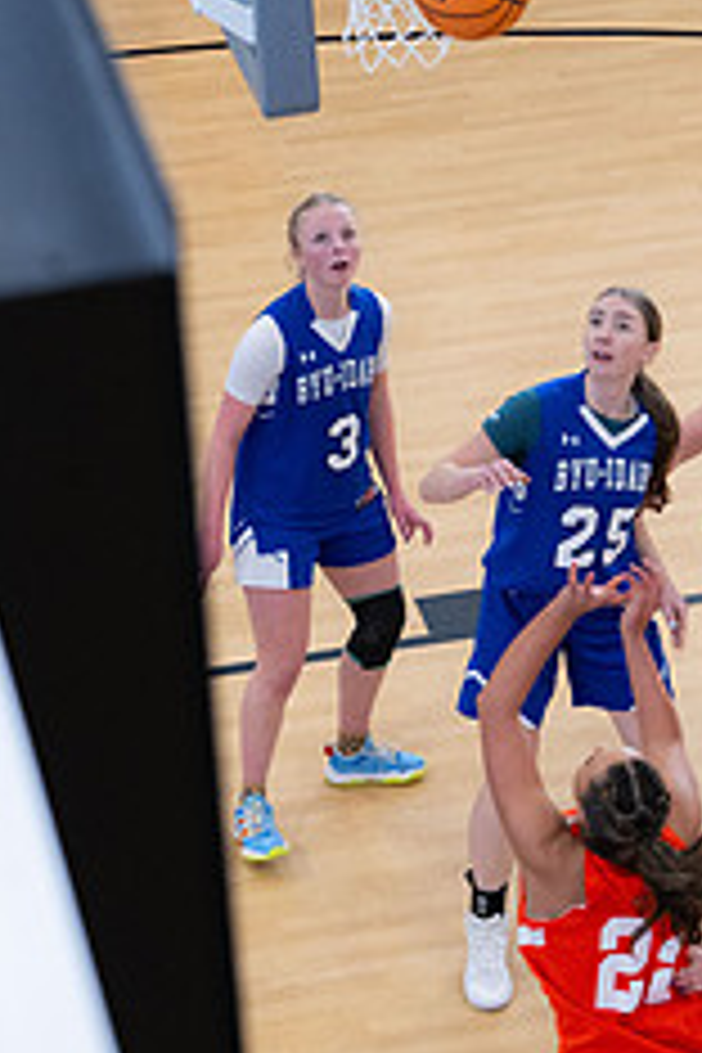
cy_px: 428
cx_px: 490
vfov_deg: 13.2
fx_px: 4563
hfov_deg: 8.8
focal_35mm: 156
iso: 4000
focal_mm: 81
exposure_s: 1/640
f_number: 3.5
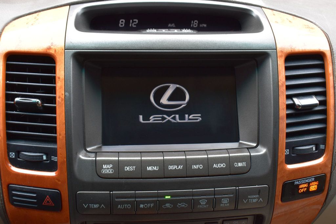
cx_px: 168
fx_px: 406
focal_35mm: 44
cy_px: 112
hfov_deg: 45.0
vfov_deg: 30.8
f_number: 8
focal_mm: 29
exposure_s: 1/50
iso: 400
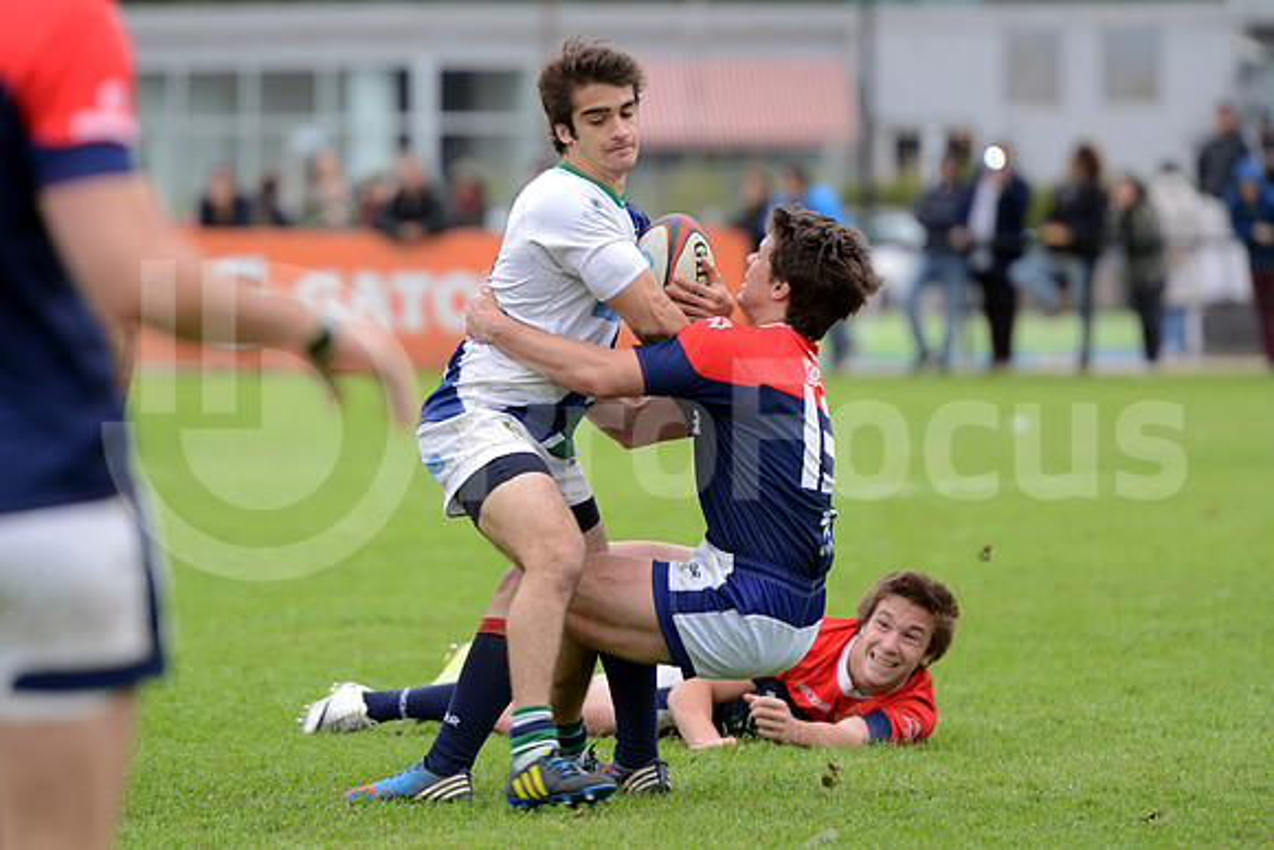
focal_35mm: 280
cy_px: 425
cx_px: 637
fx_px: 9911
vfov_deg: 4.9
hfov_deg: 7.4
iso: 800
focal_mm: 280
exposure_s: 1/500
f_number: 4
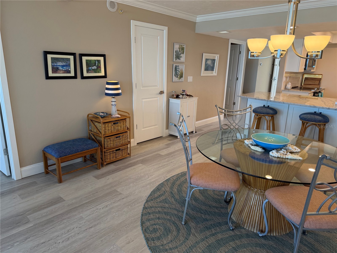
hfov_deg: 71.6
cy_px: 126
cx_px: 168
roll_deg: -0.9
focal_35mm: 24
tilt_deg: -15.1
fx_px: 234
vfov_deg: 56.8
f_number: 1.78
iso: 160
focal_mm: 6.76
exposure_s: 1/120
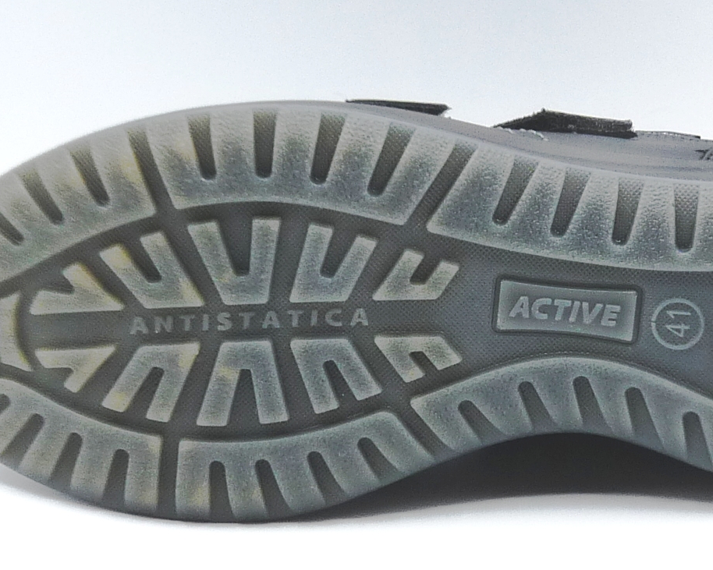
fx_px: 1730
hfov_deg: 23.1
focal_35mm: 82
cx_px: 510
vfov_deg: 18.7
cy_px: 310
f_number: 4
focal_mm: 4.8
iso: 100
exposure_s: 1/160
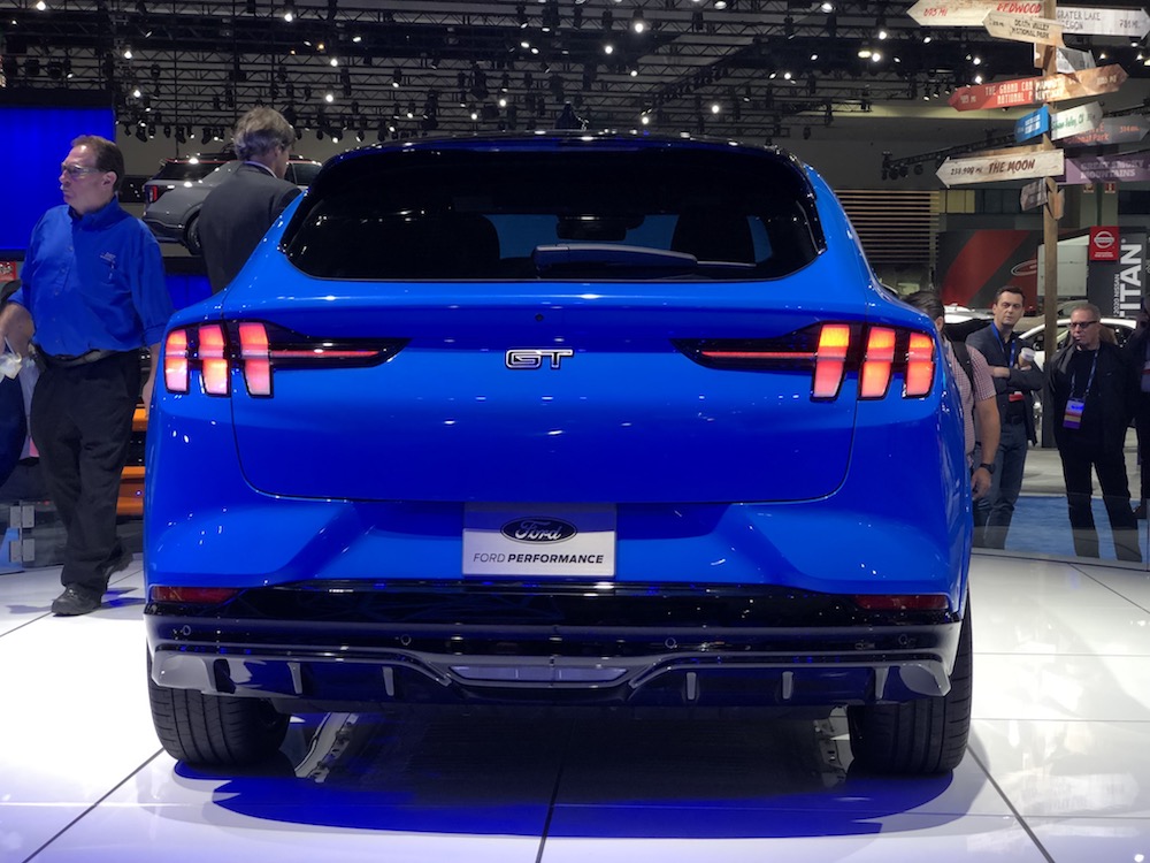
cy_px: 432
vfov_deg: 25.7
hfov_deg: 33.8
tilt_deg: -4.1
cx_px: 575
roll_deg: +0.2
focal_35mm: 57
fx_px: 1894
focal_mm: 6.6
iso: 125
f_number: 2.8
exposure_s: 1/120
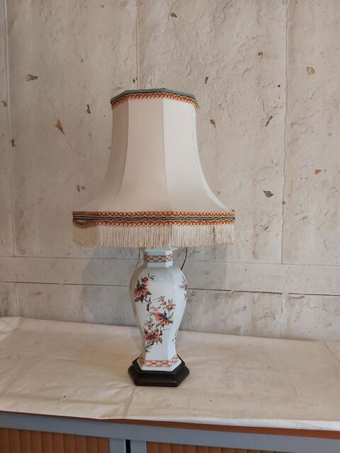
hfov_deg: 53.1
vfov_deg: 67.3
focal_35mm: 26
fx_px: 340
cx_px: 170
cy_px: 226
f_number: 1.7
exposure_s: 1/50
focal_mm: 3.92
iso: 160
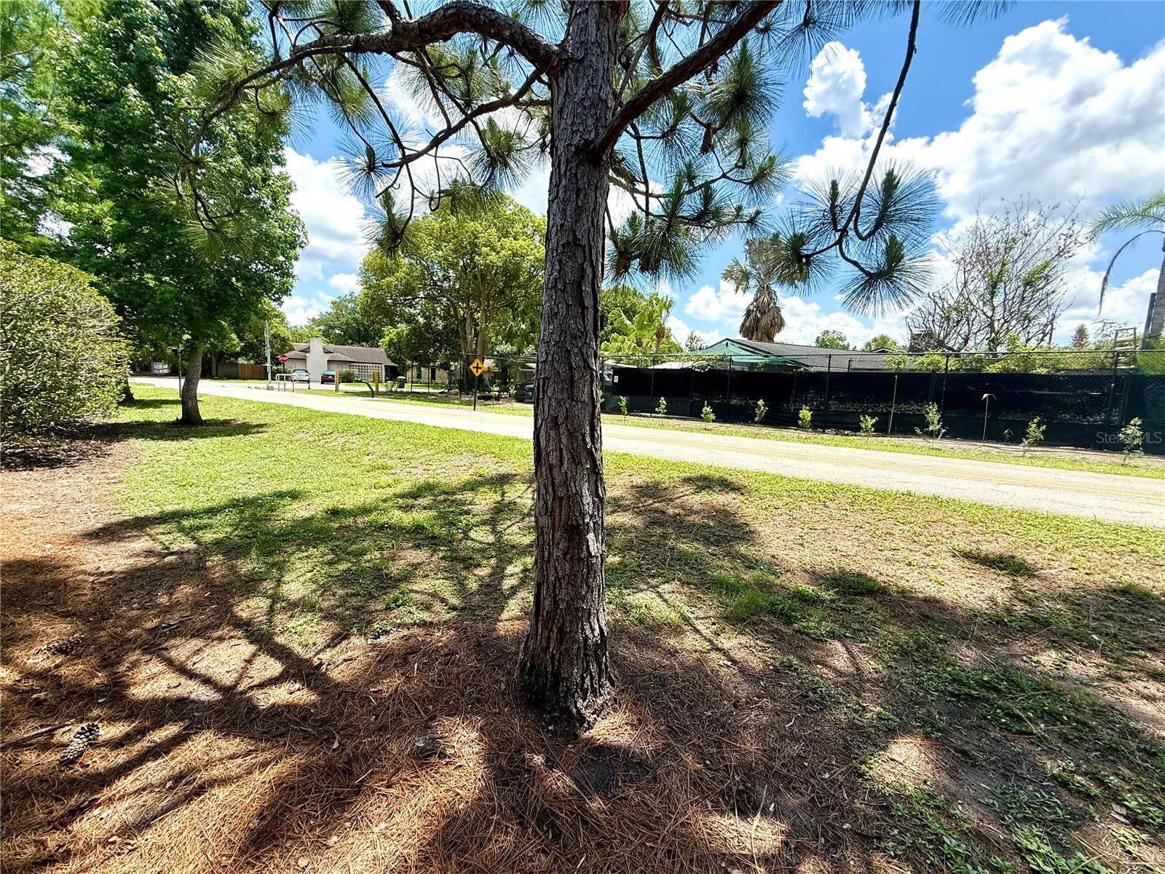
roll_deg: -2.0
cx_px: 582
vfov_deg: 85.7
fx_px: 471
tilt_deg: -6.4
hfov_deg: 102.1
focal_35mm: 14
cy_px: 437
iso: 50
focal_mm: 2.22
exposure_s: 1/1285
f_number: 2.2
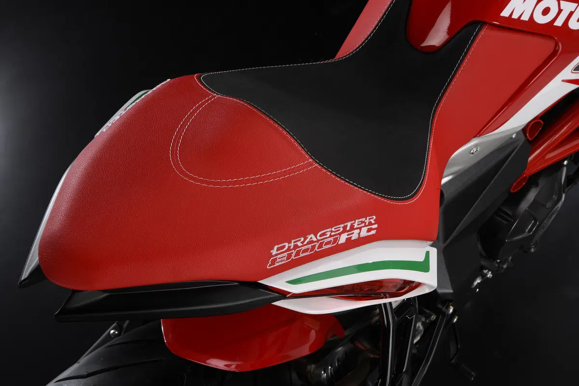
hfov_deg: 38.2
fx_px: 837
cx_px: 290
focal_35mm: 52
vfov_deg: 26.0
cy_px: 193
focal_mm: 52
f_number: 22
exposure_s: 1/50
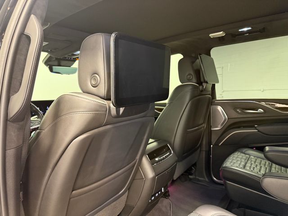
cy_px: 108
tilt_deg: -2.5
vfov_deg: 56.8
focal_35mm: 24
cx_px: 144
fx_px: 200
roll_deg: +1.8
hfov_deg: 71.6
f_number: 1.78
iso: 400
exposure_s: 1/40
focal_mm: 6.76
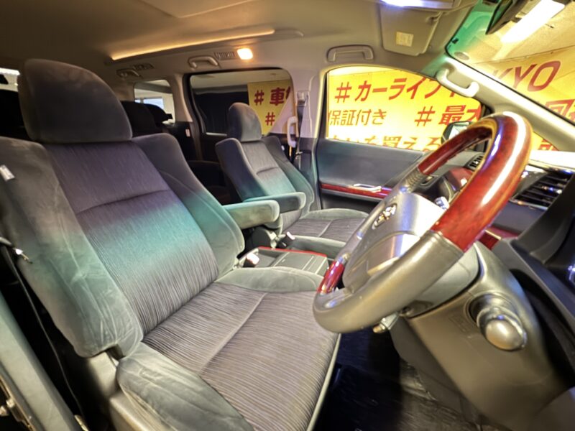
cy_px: 216
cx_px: 288
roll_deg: -1.4
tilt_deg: -20.3
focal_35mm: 14
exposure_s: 1/8
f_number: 2.2
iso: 1250
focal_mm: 2.22
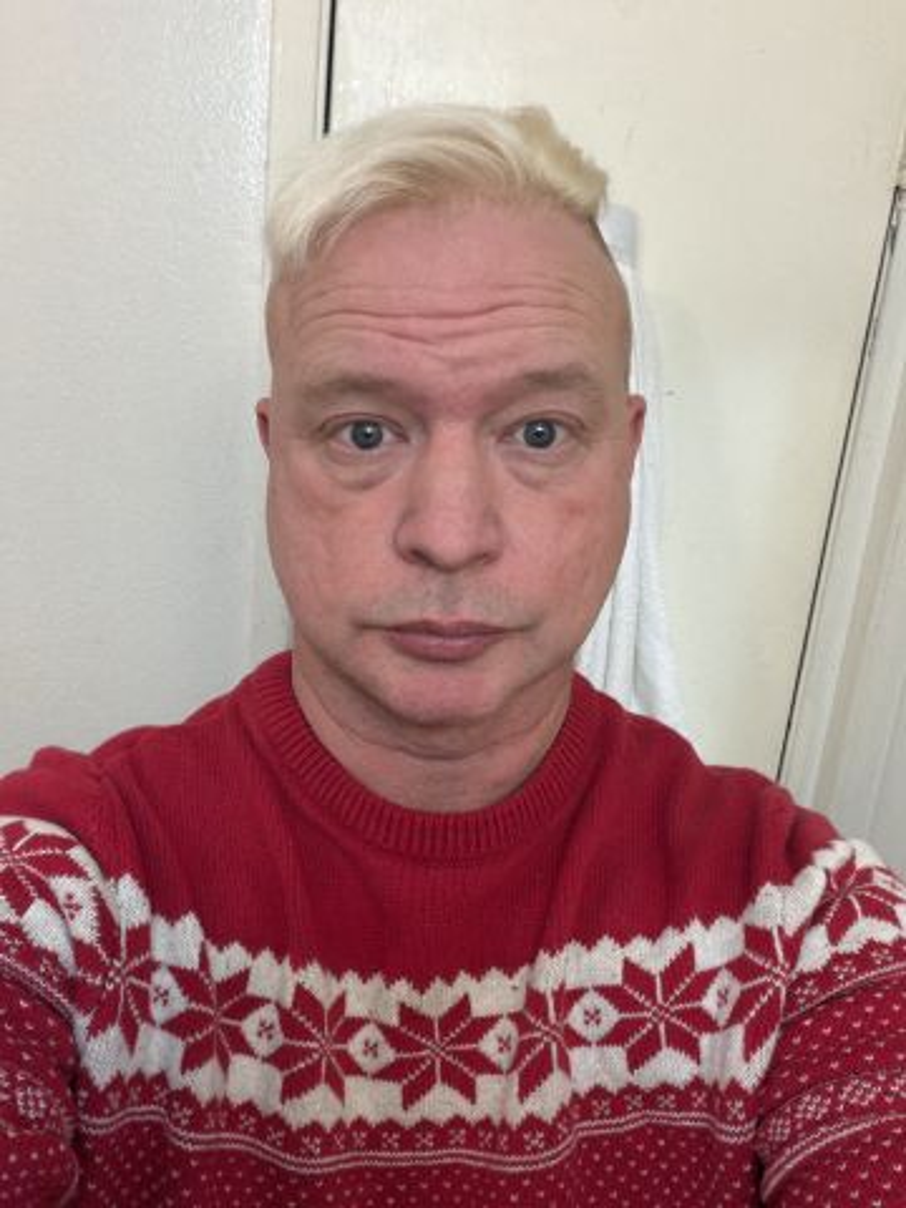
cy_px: 604
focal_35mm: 30
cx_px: 453
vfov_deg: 60.0
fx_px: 1047
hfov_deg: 46.8
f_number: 1.9
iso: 160
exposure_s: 1/60
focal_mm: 2.71
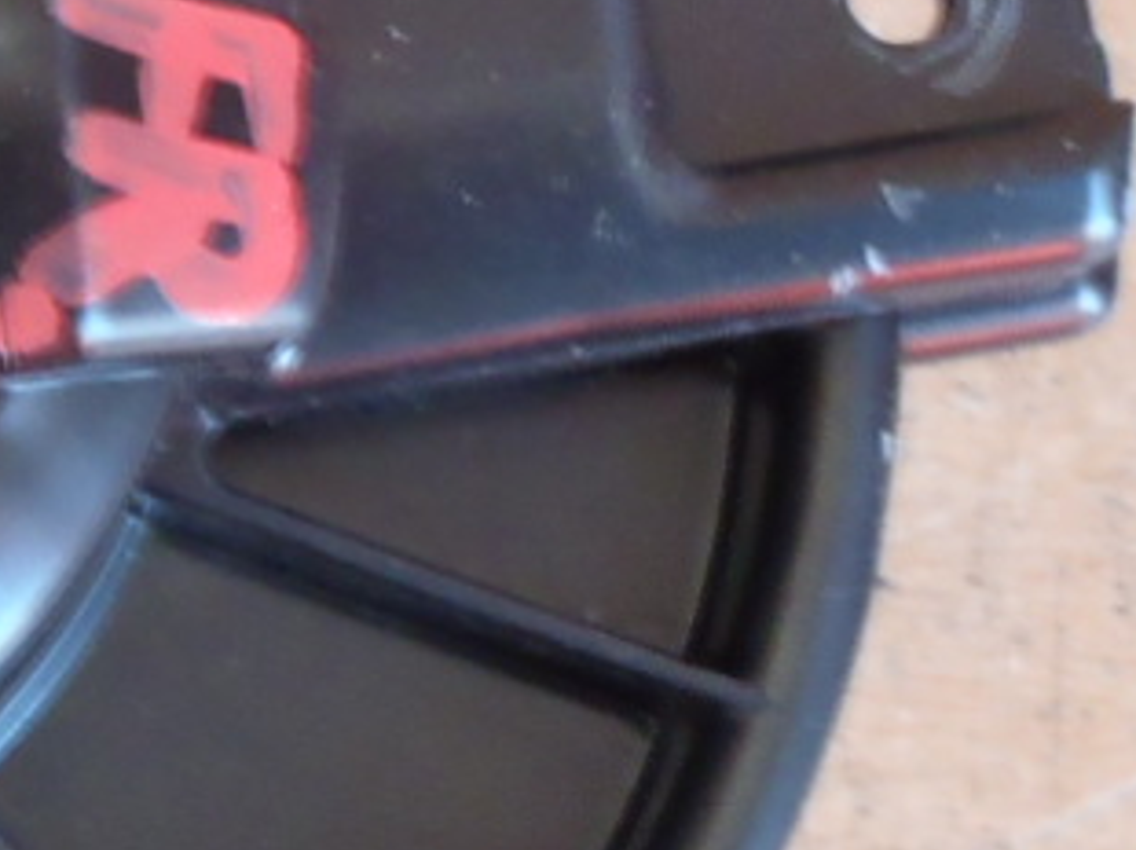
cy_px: 293
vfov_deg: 9.4
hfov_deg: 12.1
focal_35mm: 157
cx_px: -436
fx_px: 5148
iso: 200
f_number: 4.6
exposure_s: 1/6
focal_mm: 6.83
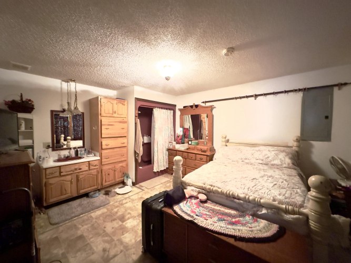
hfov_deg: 102.1
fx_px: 142
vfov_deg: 85.7
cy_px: 132
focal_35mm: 14
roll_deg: -0.3
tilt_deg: -2.2
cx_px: 176
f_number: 2.2
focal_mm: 2.22
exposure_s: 1/40
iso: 1000
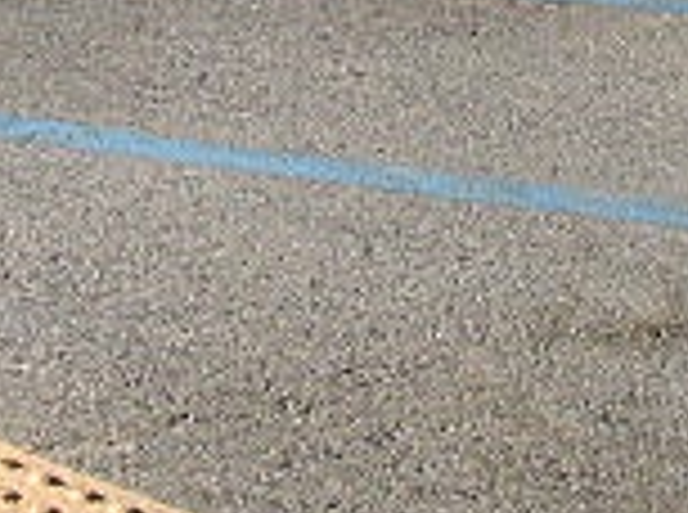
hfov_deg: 13.1
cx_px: 486
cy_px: -328
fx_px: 2994
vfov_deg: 9.4
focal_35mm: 151
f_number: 2.8
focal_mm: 6.3
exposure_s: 1/500
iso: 50
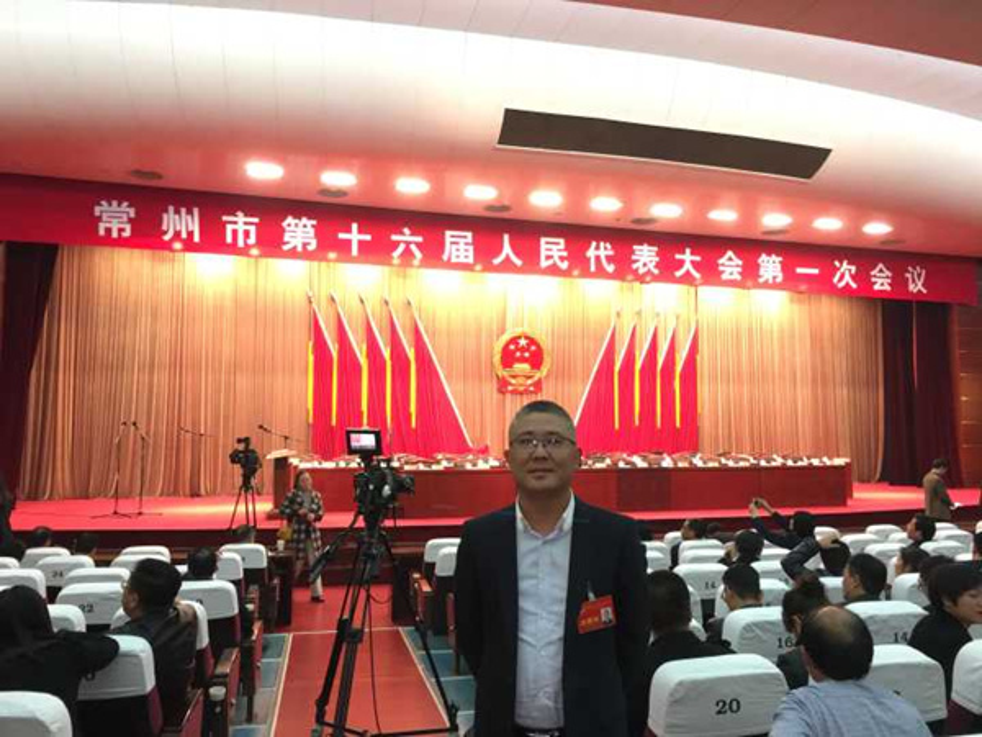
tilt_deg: +4.3
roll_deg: -0.1
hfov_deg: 61.7
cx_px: 491
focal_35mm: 29
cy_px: 368
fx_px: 823
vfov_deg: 48.2
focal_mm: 4.15
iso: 200
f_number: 2.2
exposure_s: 1/33
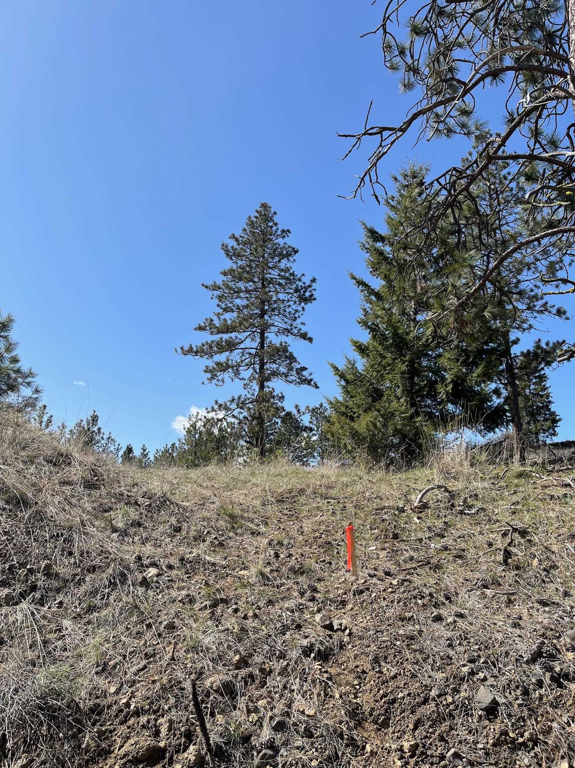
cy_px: 384
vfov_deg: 67.3
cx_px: 288
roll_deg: -1.0
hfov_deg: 53.1
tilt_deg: +20.0
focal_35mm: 26
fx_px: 576
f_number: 1.6
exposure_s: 1/2755
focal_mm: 5.1
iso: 50
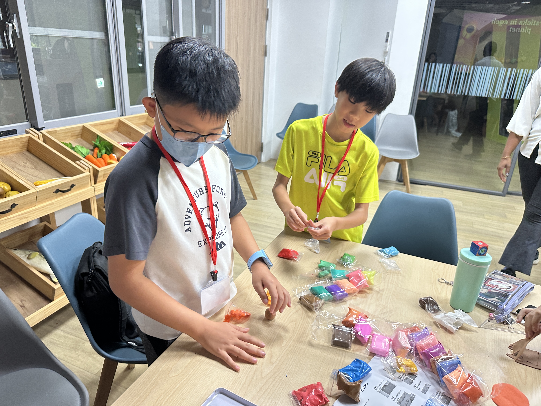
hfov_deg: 71.6
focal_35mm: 24
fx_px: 375
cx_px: 270
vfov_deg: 56.8
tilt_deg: -21.3
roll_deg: -3.0
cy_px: 203
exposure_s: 1/60
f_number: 1.78
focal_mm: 6.86
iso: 200
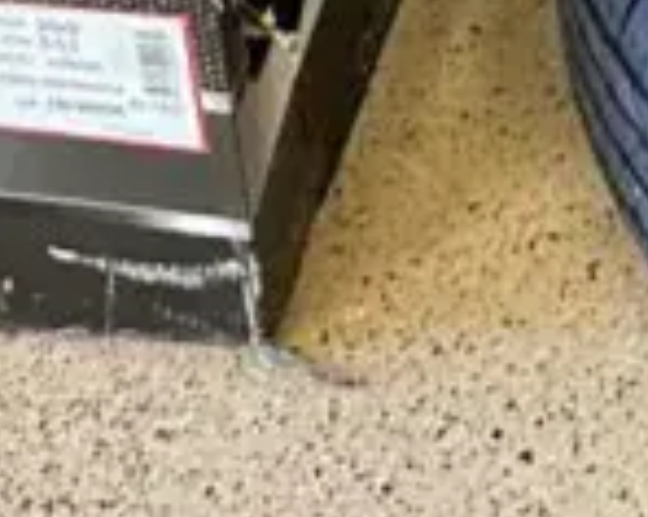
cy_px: -723
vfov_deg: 9.1
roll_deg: -3.5
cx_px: 1222
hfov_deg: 11.6
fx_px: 2911
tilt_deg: -30.7
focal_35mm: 152
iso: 320
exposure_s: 1/60
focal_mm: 6.86
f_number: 1.78
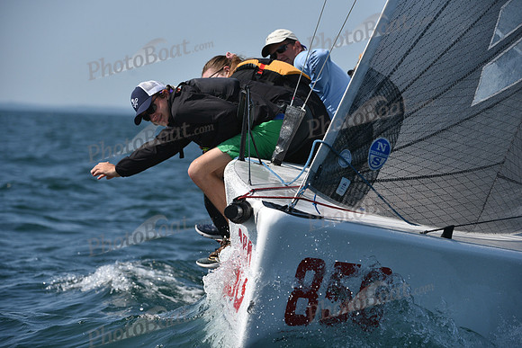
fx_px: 3481
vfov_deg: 5.7
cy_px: 174
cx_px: 261
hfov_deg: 8.6
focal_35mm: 240
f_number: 7.1
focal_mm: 240
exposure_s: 1/1600
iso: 320
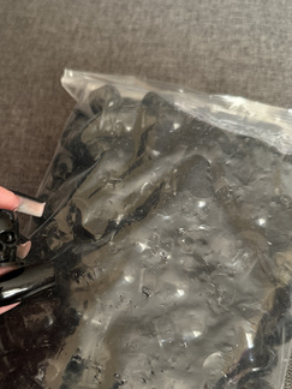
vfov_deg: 49.8
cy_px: 238
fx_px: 416
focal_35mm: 37
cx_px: 90
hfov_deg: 38.1
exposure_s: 1/60
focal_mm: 6.76
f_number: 1.78
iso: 320
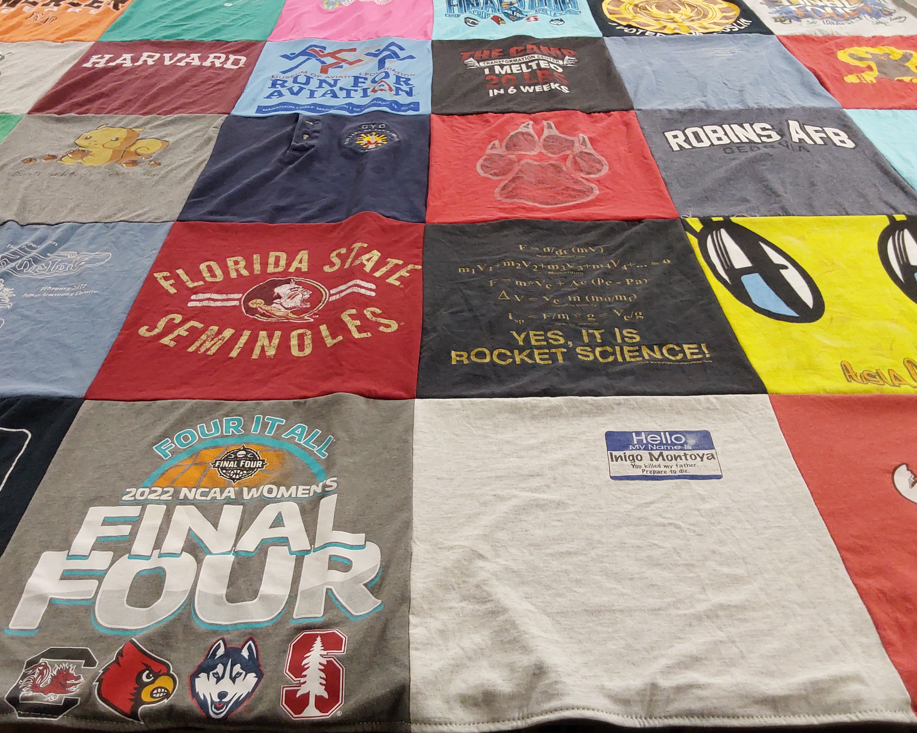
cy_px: 356
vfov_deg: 48.5
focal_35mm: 30
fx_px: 814
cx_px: 429
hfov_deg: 58.7
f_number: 1.9
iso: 125
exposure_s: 1/60
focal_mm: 2.91
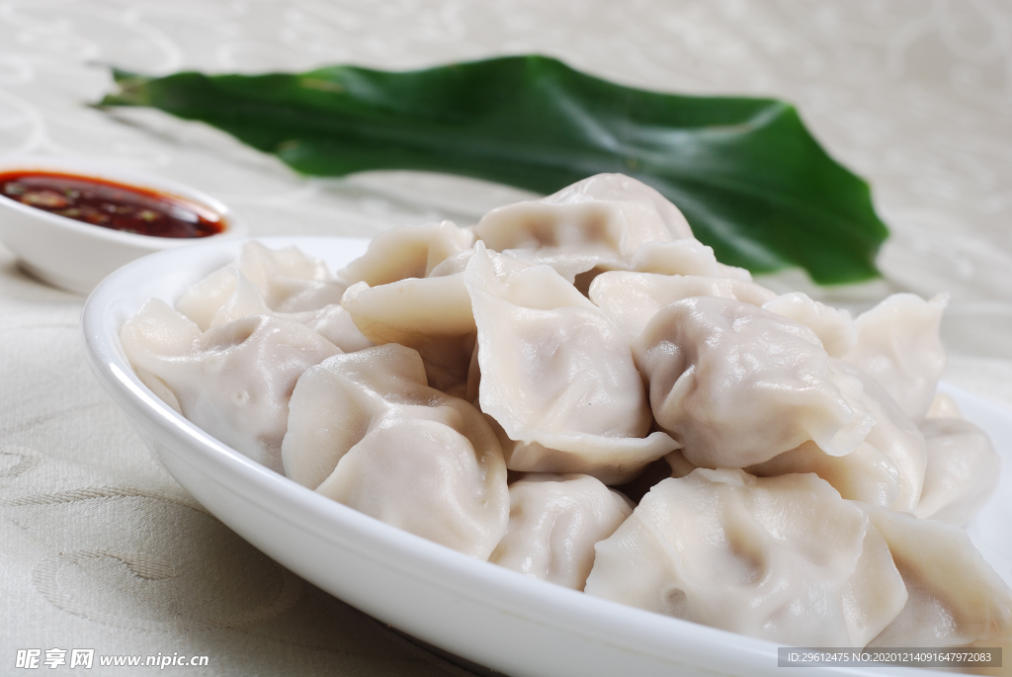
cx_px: 506
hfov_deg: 27.0
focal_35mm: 75
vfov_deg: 18.2
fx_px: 2110
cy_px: 338
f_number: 11
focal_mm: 50
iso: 100
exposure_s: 1/160
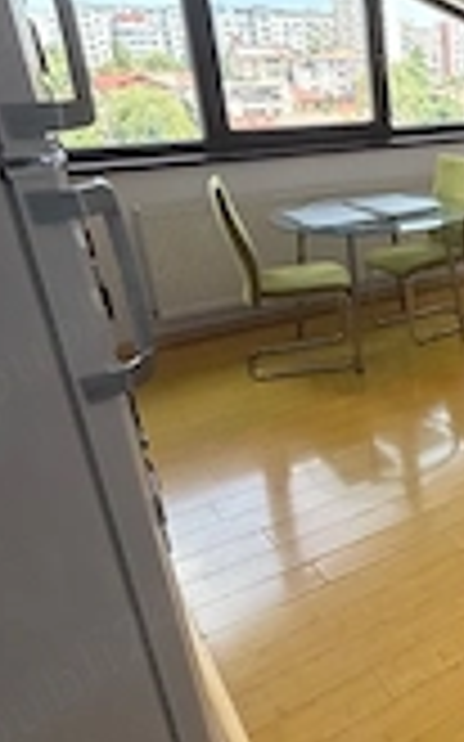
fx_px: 729
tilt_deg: -22.3
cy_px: 355
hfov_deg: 30.2
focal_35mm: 36
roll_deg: -0.1
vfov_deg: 54.0
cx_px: 554
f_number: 2.2
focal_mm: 2.22
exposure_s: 1/101
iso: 320
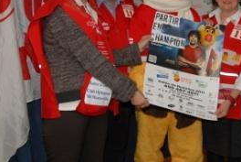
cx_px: 201
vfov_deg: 22.0
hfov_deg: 31.8
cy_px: 29
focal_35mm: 61
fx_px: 409
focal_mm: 24
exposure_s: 1/160
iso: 640
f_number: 6.3
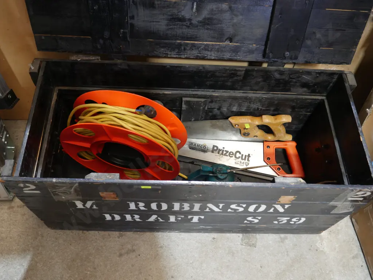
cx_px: 186
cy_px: 140
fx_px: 345
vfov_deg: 44.2
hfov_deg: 56.8
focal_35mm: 32
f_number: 3.6
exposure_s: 1/60
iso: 800
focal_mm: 16
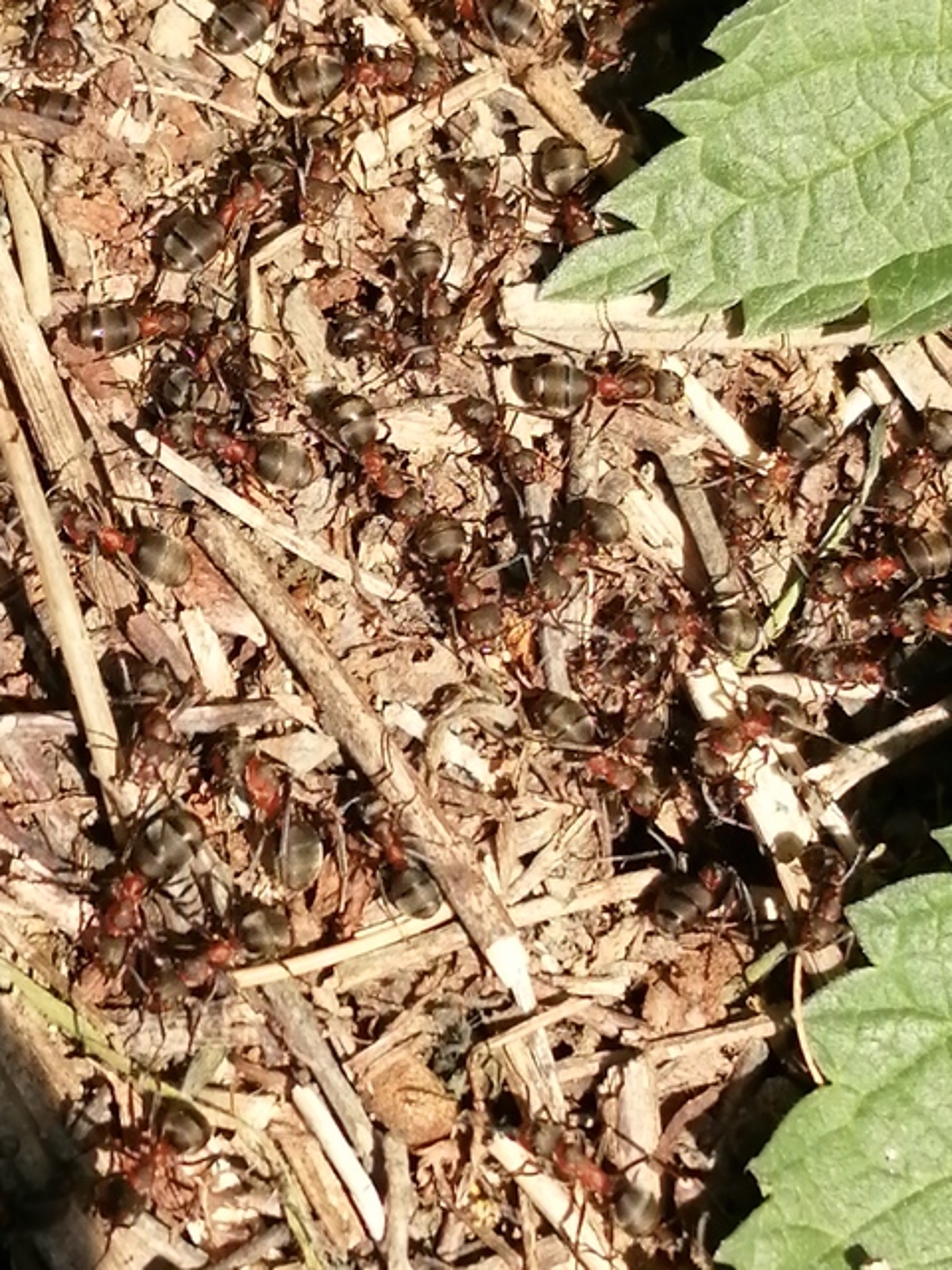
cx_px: 476
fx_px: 3814
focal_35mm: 104
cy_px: 635
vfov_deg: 18.9
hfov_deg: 14.2
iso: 50
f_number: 1.8
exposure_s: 1/1115
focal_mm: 3.46
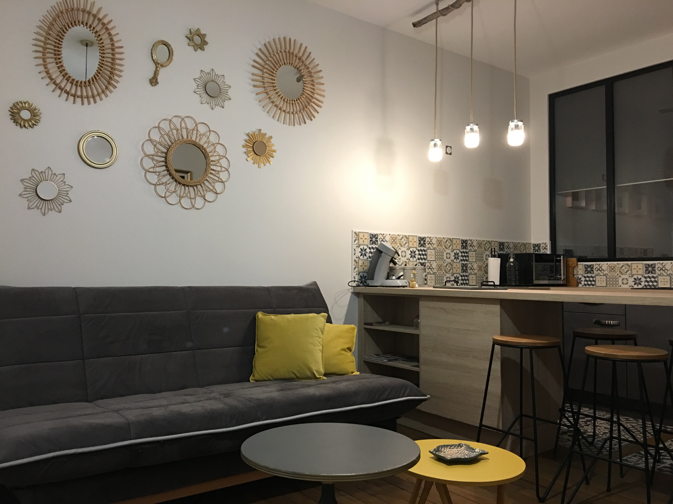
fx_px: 564
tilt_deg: +3.3
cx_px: 336
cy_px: 252
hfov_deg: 61.7
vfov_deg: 48.2
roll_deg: -0.7
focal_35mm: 29
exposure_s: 1/10
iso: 80
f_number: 2.2
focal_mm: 4.15
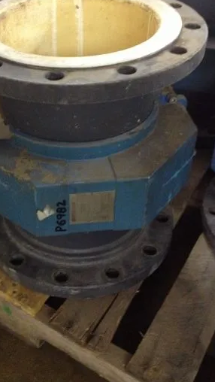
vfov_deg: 42.7
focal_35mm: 48
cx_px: 39
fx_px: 486
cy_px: 153
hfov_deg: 24.5
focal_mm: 4.28
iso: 400
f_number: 2.4
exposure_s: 1/15
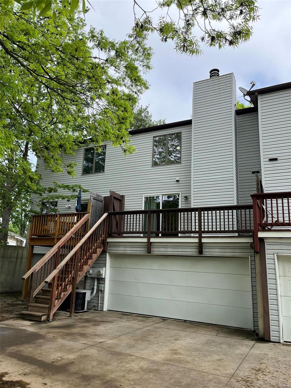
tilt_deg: +12.5
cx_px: 146
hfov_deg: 53.1
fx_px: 291
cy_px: 194
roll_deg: -1.8
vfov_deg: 67.3
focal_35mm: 26
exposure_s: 1/1186
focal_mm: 5.1
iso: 50
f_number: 1.6
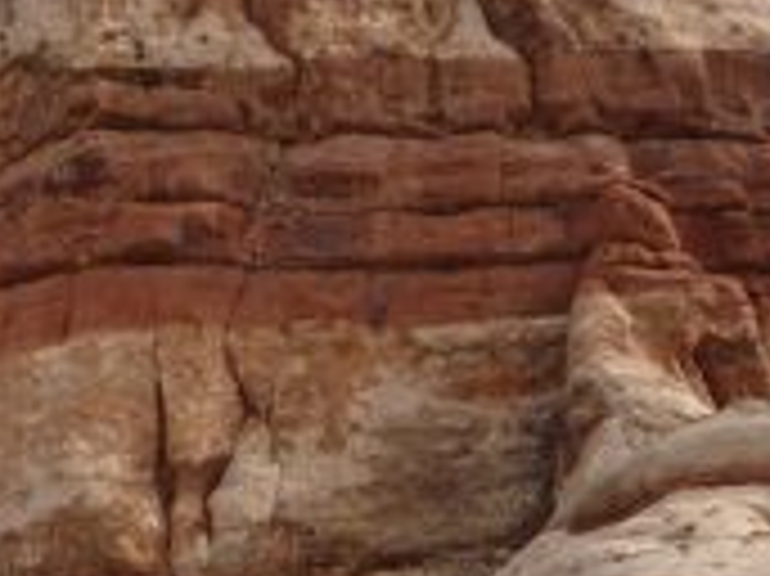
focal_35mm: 105
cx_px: 243
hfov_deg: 18.7
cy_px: 634
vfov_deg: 13.8
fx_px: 2334
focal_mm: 4.9
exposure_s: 1/640
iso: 80
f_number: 3.3
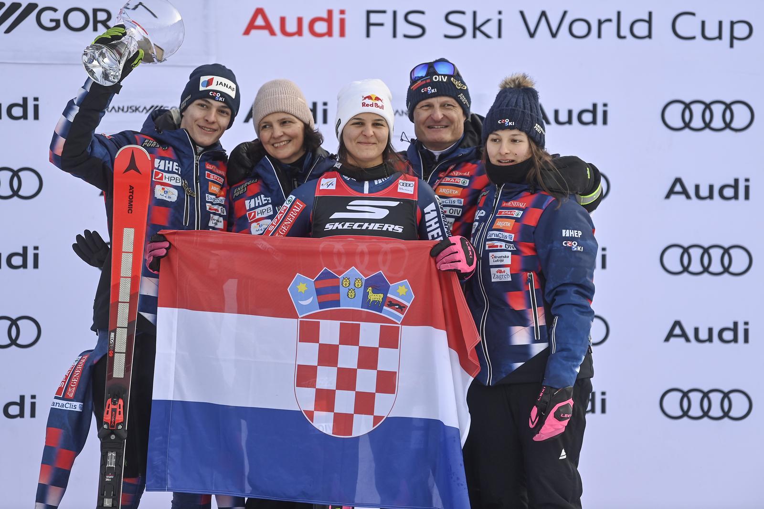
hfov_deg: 12.8
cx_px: 382
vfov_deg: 8.6
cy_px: 254
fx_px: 3396
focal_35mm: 160
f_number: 2.8
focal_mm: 160
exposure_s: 1/1250
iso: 200
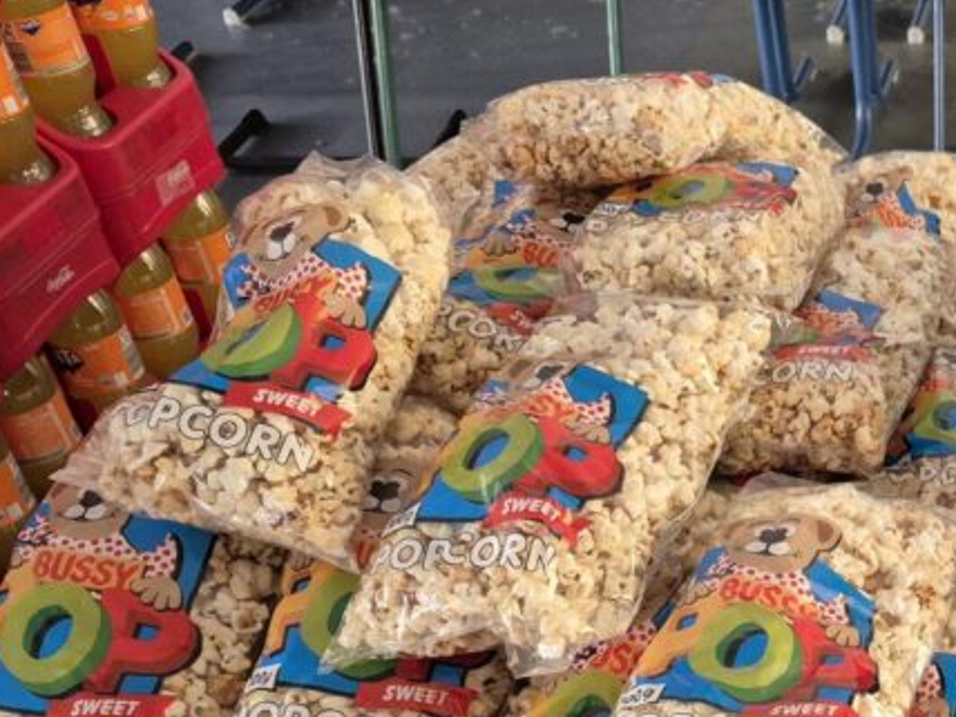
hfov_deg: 31.0
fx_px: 1519
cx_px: 1059
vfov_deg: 25.5
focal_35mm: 55
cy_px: 681
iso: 800
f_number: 1.8
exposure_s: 1/100
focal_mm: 5.4
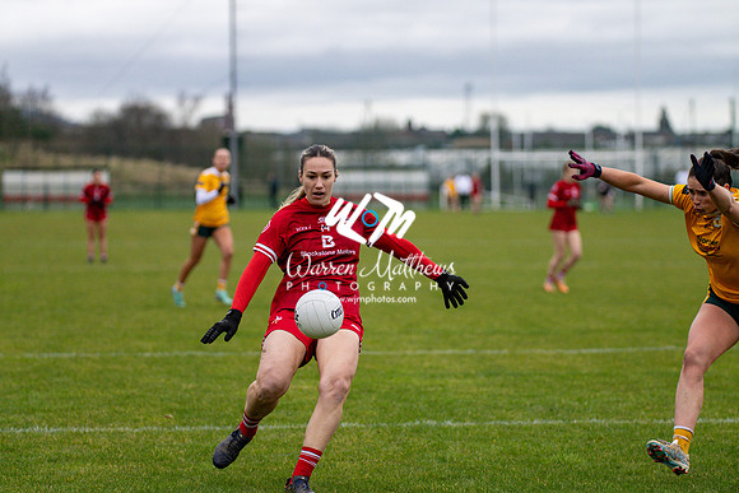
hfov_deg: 14.2
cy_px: 246
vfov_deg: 9.5
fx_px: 2977
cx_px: 370
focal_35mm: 145
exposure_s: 1/1000
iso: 2800
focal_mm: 145
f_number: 2.8
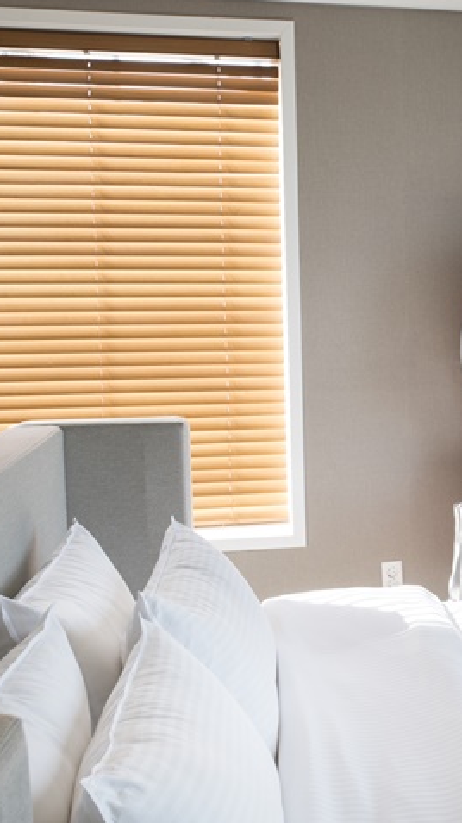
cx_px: 460
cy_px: 411
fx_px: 1068
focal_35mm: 49
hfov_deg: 23.4
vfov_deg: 42.1
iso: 100
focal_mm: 31
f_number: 10
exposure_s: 1/8
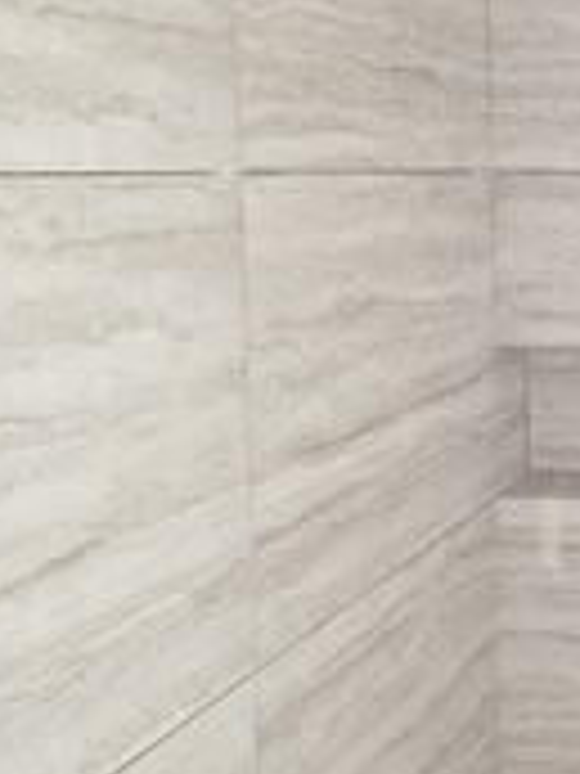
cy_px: 315
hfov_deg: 19.9
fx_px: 1497
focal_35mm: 67
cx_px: 785
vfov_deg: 28.9
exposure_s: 1/100
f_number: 1.8
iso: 50
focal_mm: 6.4
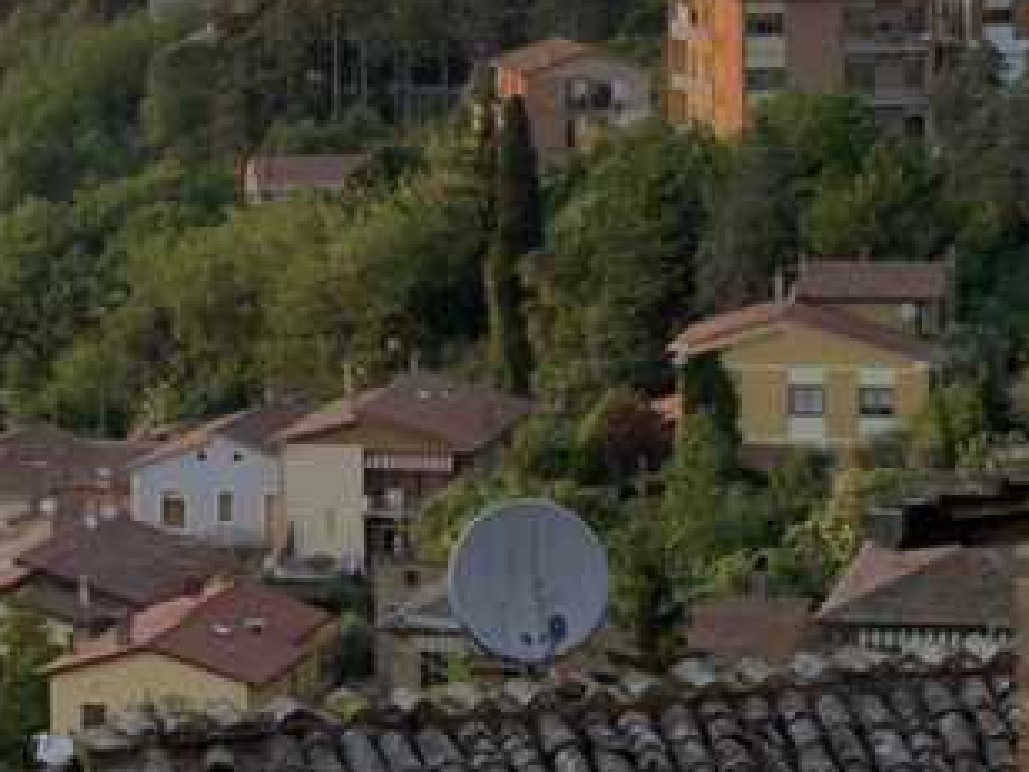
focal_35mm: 144
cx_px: 641
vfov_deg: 10.3
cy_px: 94
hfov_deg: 13.7
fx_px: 4281
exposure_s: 1/120
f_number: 2.4
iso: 16
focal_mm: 6
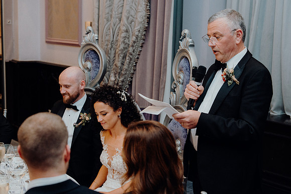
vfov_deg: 22.3
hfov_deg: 32.9
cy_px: 97
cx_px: 146
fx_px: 493
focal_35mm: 61
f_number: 3.5
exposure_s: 1/160
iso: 2500
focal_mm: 61
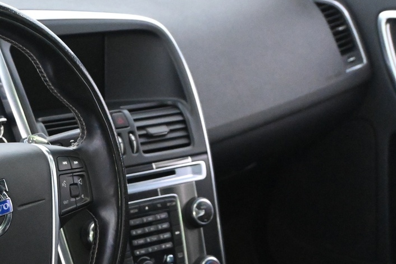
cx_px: -4
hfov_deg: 22.6
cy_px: 216
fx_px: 948
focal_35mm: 86
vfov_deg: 15.7
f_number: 5
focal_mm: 25
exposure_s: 1/40
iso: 8000
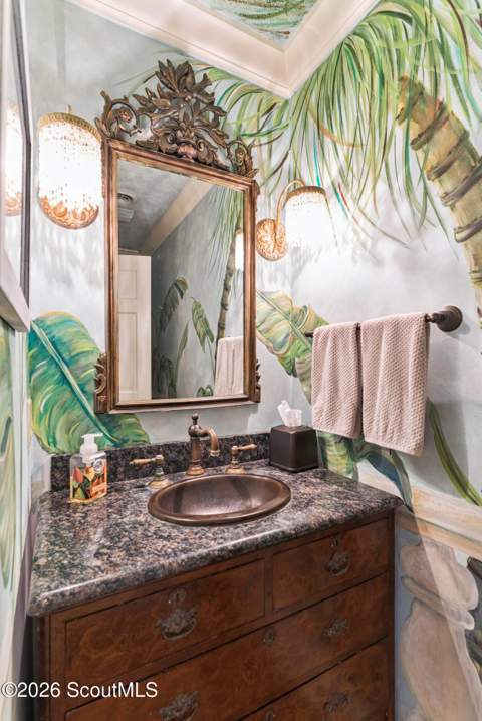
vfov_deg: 93.2
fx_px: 341
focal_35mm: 17
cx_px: 241
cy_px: 360
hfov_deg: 70.5
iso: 250
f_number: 5.6
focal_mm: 17
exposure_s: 1/4
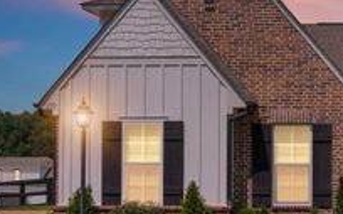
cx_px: 385
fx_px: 700
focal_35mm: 75
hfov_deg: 25.4
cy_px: 117
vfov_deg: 17.3
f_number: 9.5
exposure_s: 1/4000
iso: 1000
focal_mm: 30
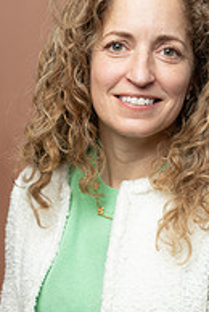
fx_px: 1466
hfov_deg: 8.1
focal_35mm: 169
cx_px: 151
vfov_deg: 12.1
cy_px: 219
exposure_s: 1/160
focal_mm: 73
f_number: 4
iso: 320
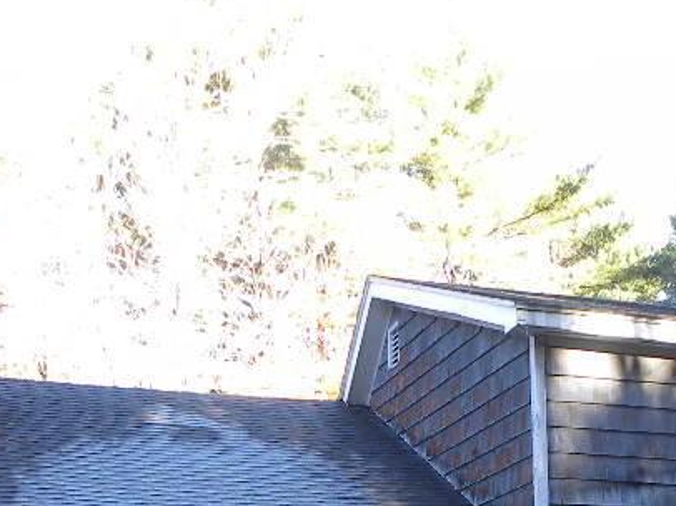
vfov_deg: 16.9
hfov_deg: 23.0
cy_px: 667
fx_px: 1600
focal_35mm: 82
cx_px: 648
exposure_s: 1/75
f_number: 2.8
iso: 84
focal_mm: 4.6
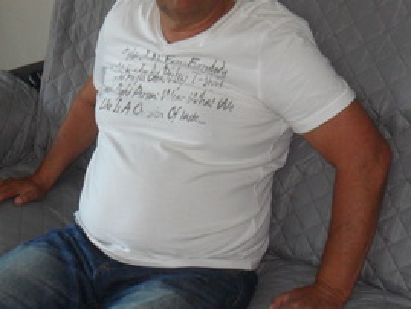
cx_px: 104
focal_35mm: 82
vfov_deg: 18.0
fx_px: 974
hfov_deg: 23.6
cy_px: 104
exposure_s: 1/45
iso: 200
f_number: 3.5
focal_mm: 8.1
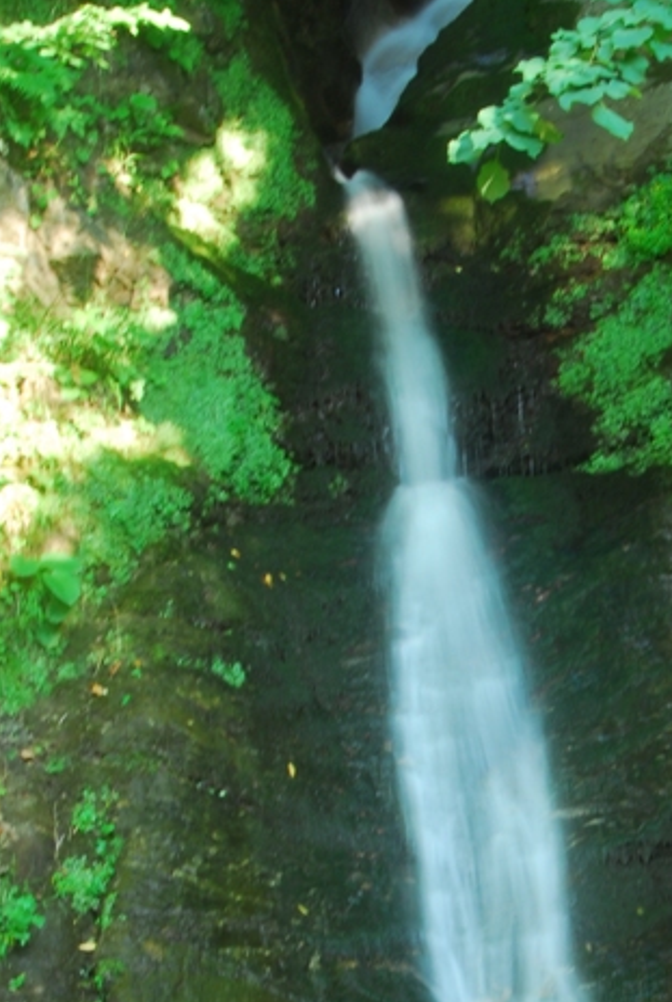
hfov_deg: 10.9
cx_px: 577
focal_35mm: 126
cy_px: 919
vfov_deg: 16.0
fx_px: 3515
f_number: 29
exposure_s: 1.3
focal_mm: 34
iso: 100
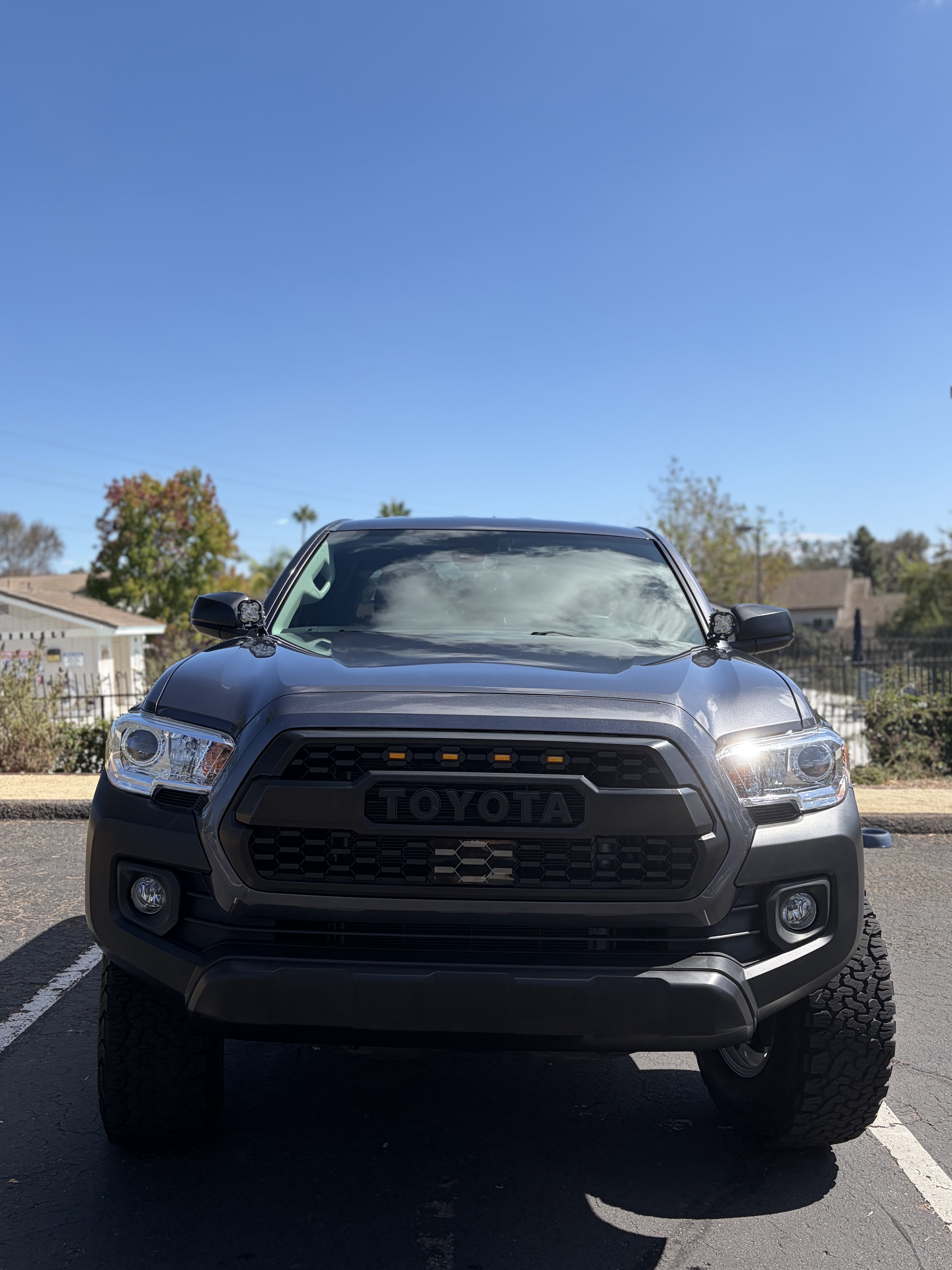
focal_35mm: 30
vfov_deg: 60.0
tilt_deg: +0.5
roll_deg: +2.0
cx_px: 500
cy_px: 627
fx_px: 1100
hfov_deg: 46.8
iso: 50
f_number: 1.6
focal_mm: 5.96
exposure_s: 1/2747
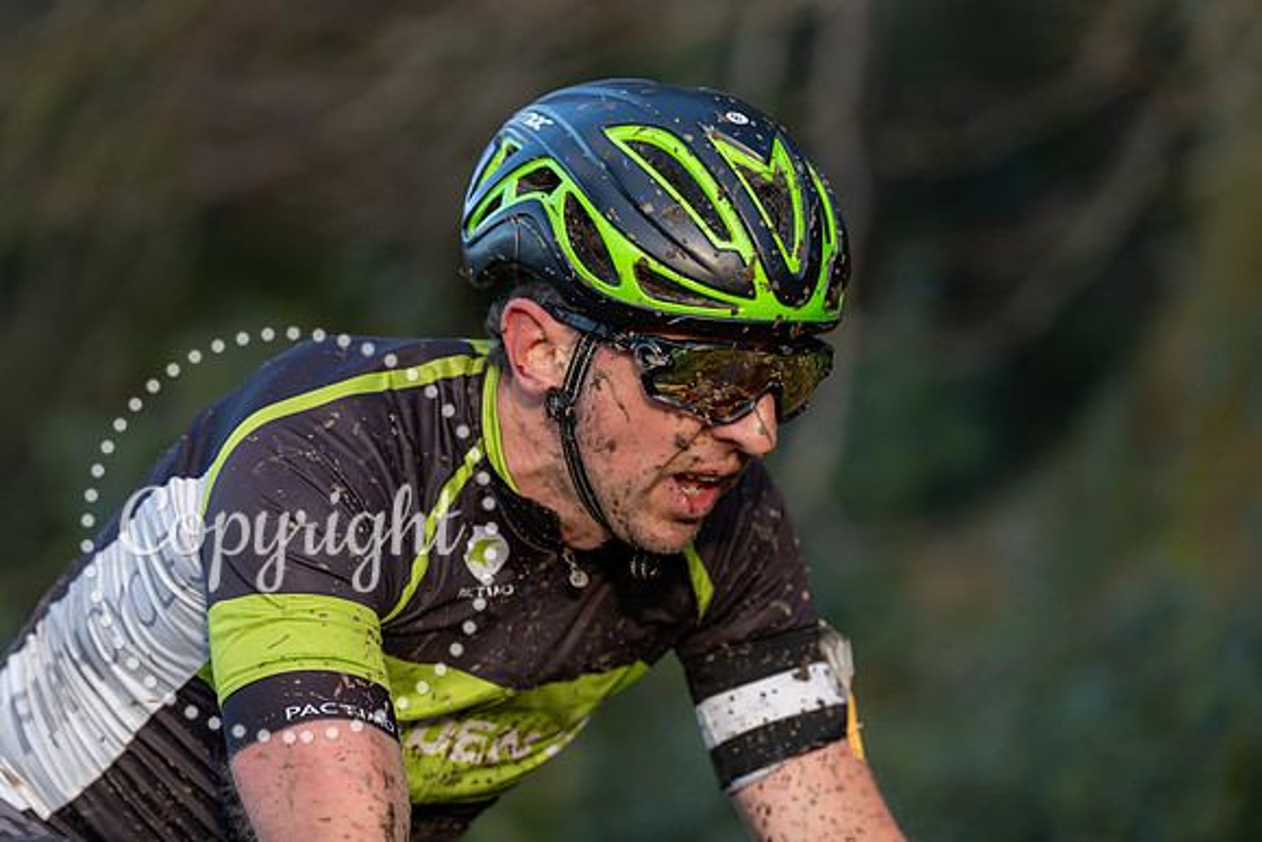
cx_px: 631
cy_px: 421
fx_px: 6802
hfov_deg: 10.6
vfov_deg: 7.1
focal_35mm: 194
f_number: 3.5
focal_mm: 194
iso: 250
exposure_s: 1/500
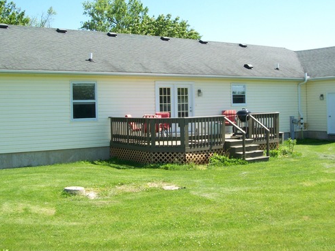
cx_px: 162
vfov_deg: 30.8
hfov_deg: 40.4
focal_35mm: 47
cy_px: 104
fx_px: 455
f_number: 4.8
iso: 80
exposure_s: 1/252
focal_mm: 6
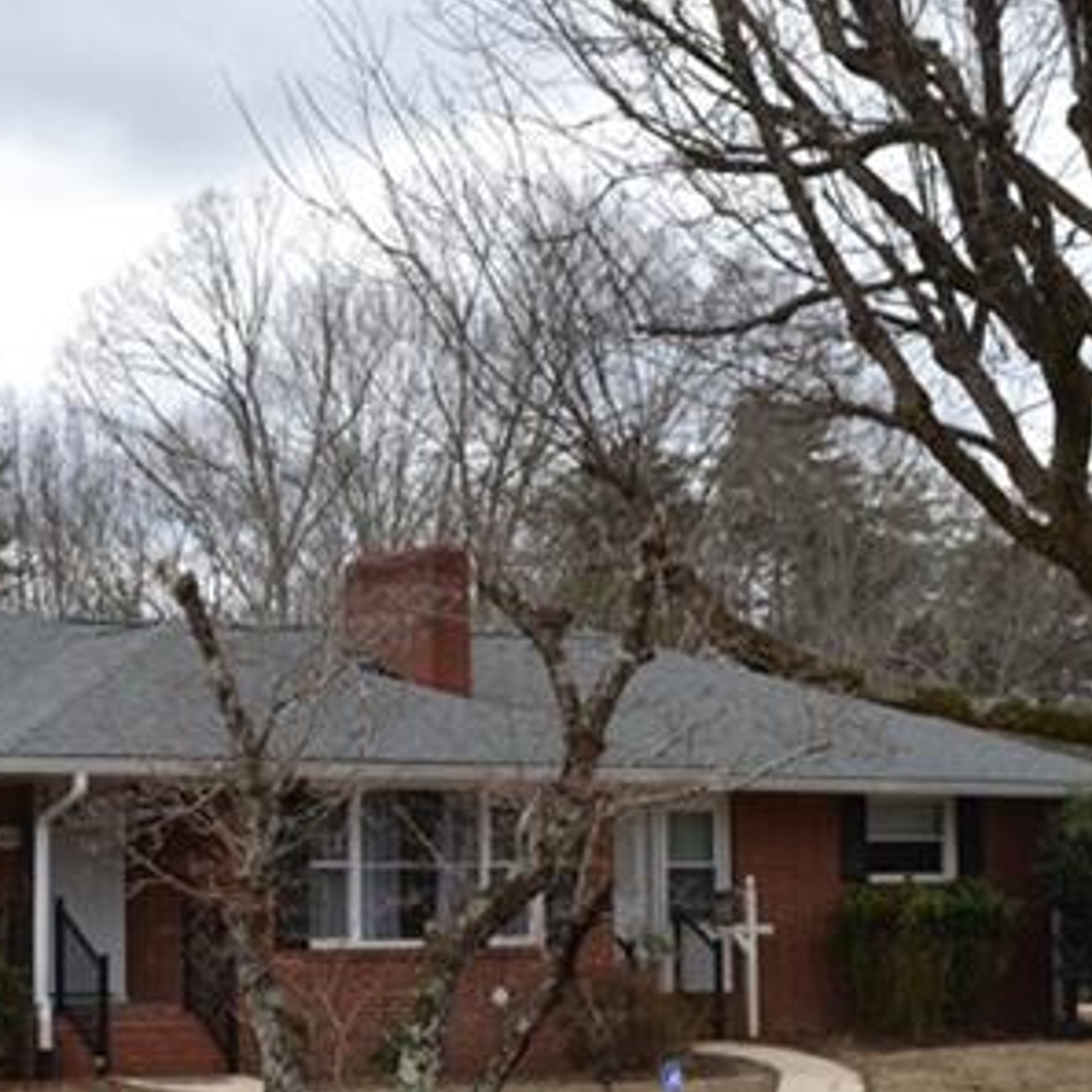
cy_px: 658
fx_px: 3141
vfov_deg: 19.7
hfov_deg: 19.4
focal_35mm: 88
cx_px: 121
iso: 100
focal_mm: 20
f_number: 6.3
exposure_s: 1/200
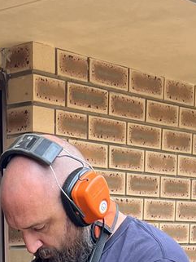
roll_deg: +1.1
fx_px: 815
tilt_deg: -13.3
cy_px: 461
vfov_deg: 15.7
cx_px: -12
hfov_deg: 13.5
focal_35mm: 108
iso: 50
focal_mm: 5.7
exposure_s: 1/121
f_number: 1.5
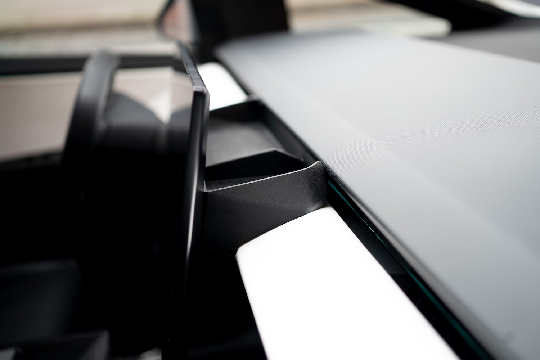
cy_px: 180
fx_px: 525
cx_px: 270
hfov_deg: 54.4
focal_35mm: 35
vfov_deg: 37.9
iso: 100
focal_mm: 35
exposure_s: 1/50
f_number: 2.5
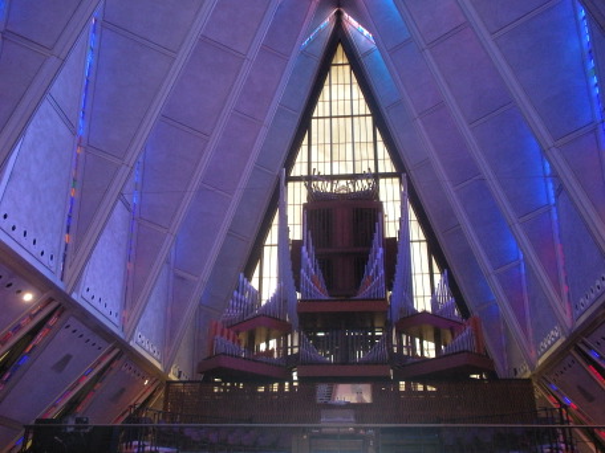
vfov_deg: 39.7
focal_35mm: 36
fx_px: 629
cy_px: 226
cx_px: 302
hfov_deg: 51.4
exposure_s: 1/8
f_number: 3.5
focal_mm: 6.3
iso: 400
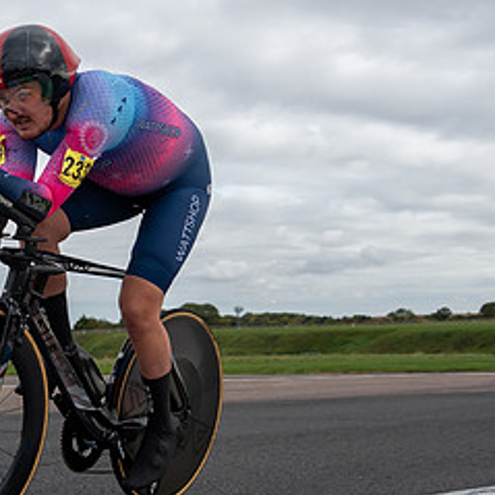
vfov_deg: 23.4
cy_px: 390
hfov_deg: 23.5
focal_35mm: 73
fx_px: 1181
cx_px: 129
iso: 100
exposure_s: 1/1000
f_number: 3.5
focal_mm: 24
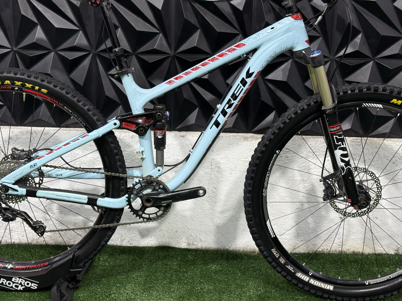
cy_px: 150
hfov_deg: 39.7
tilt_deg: -15.3
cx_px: 201
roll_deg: -1.6
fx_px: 557
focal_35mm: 48
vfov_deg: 30.3
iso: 125
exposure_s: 1/60
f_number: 1.78
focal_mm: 6.76
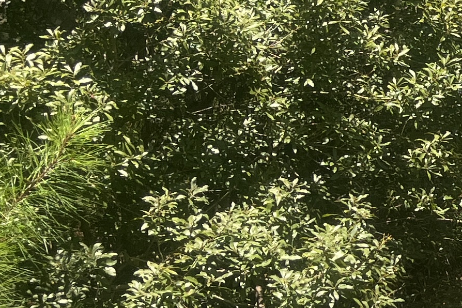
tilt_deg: -2.8
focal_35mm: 122
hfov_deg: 14.9
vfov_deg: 11.2
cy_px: 137
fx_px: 1566
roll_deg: +0.7
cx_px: 796
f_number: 1.6
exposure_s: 1/1404
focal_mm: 5.1
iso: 50
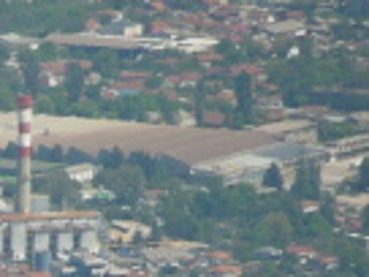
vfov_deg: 1.2
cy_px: 398
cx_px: -277
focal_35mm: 1283
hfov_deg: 1.5
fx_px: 13677
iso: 100
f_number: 5.9
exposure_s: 1/500
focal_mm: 63
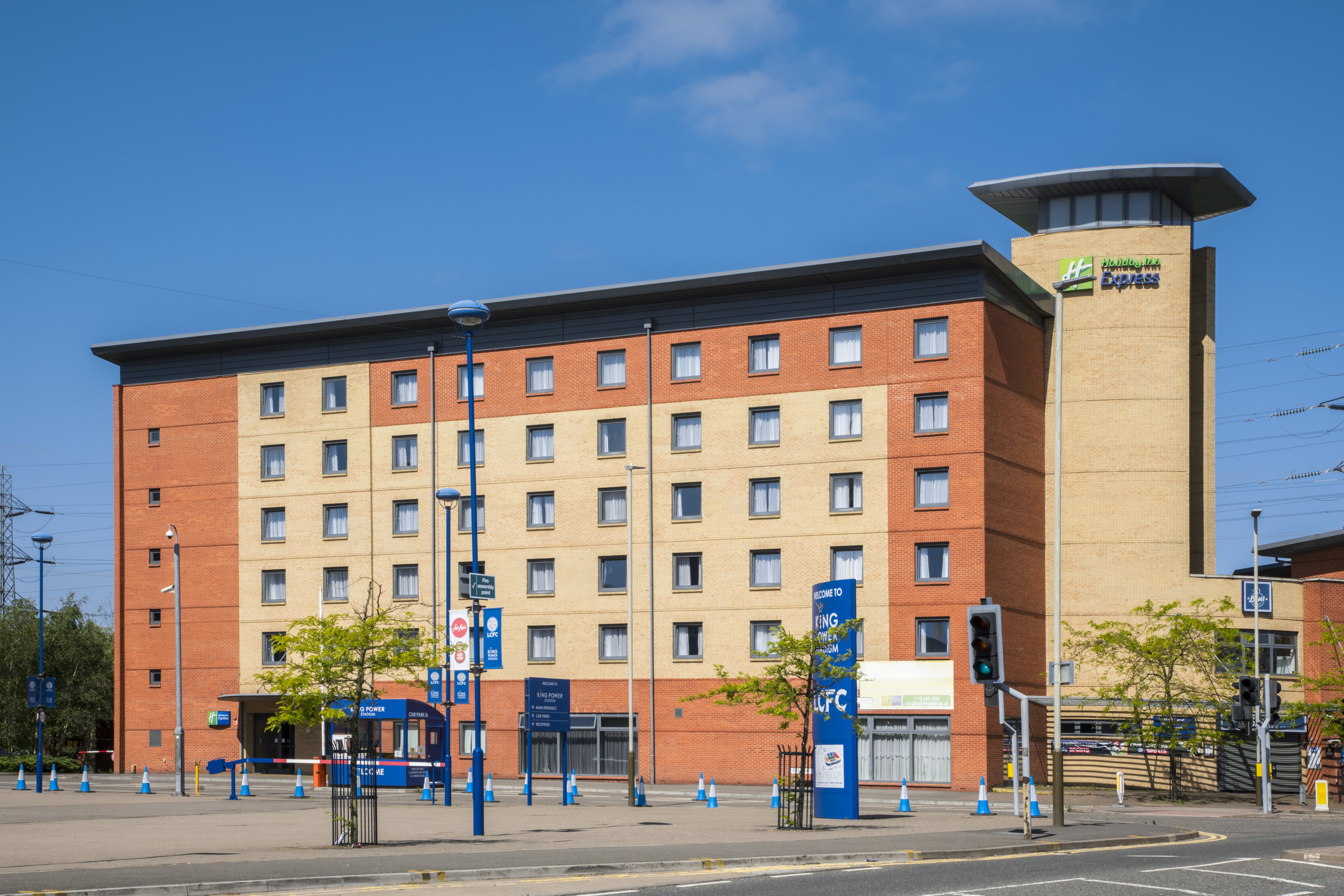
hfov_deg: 23.1
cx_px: 672
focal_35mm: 88
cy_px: 448
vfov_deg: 15.5
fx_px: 3286
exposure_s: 1/60
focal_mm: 88
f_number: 16
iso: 160
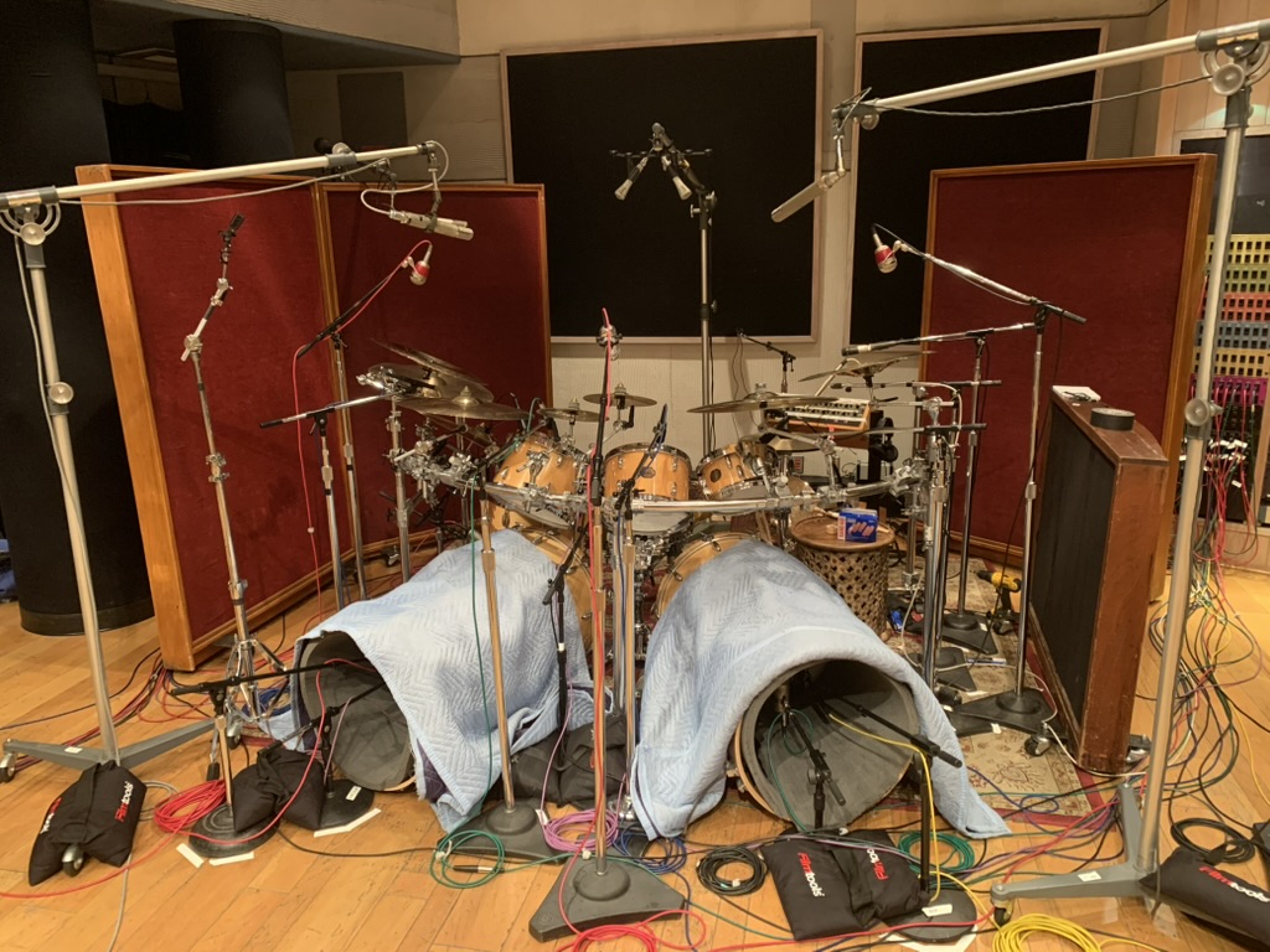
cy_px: 476
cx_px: 635
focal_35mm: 26
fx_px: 954
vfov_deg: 53.1
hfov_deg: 67.3
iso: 400
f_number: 1.8
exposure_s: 1/37
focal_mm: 4.25
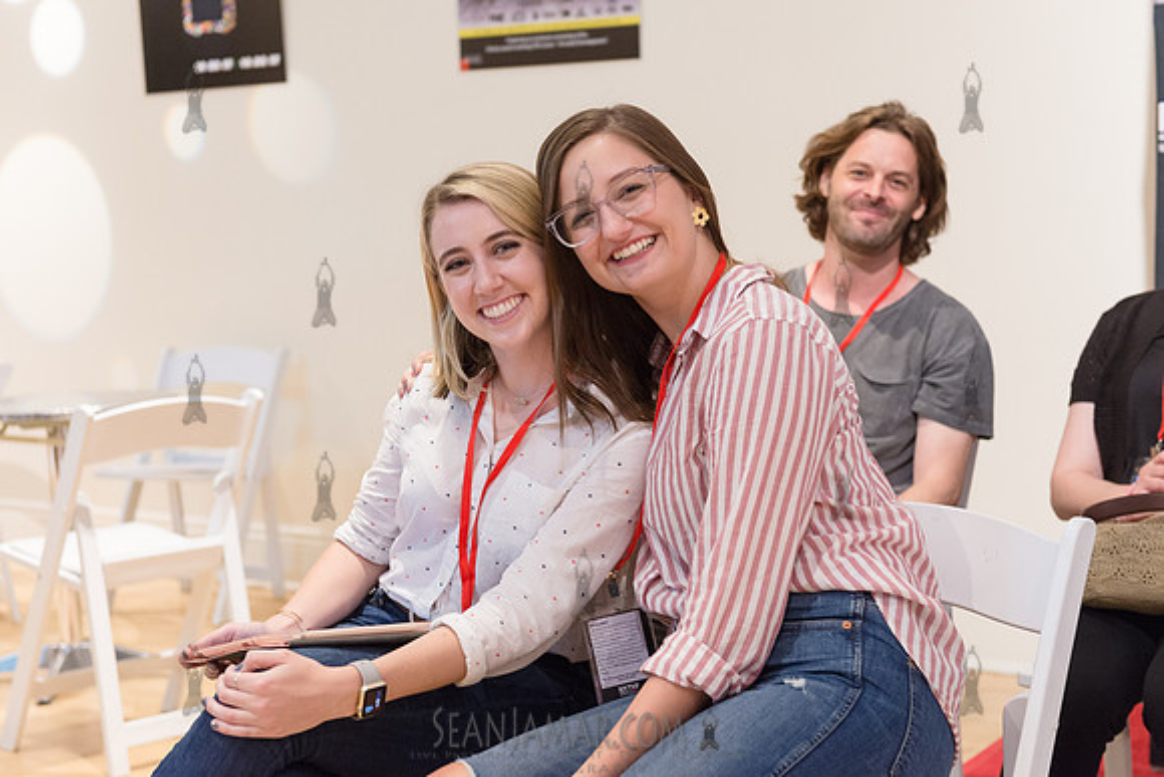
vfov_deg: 23.4
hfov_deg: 34.5
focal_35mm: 58
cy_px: 388
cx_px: 582
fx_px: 1876
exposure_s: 1/100
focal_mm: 58
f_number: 4
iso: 2500
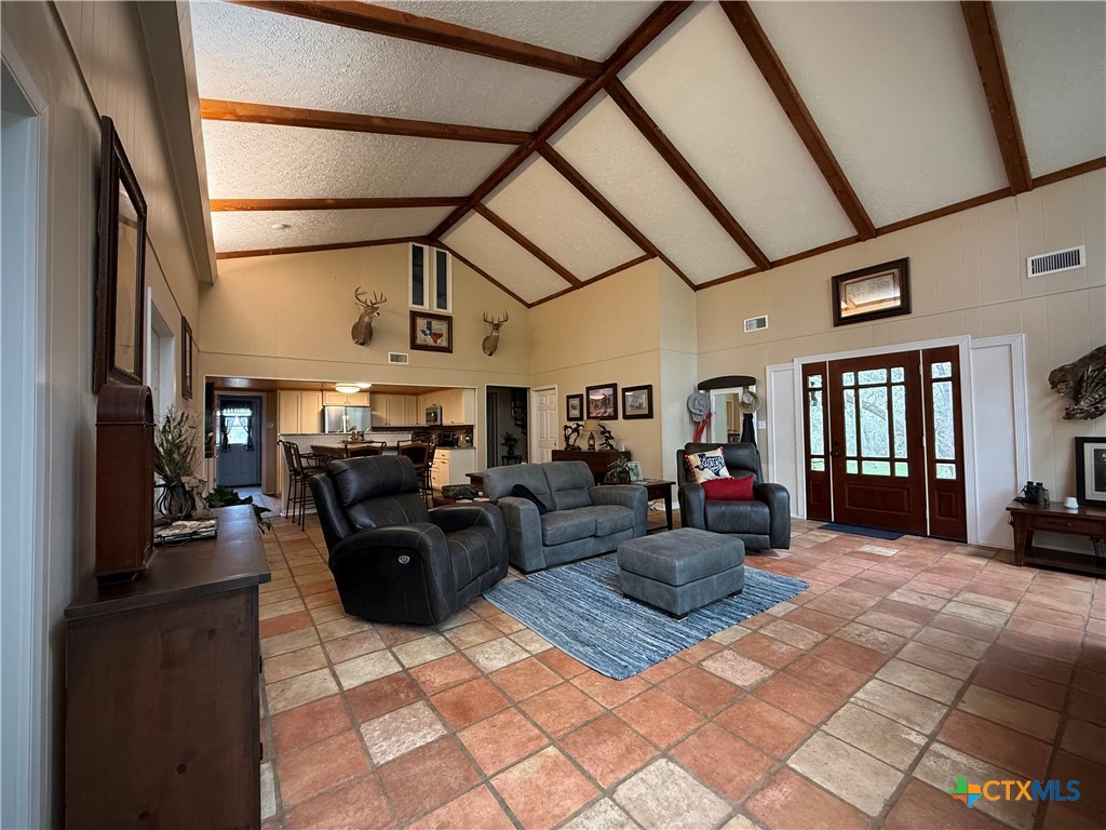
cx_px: 553
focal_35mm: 14
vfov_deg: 85.7
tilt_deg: +1.1
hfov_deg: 102.1
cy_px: 415
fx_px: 447
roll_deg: +0.8
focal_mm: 2.22
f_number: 2.2
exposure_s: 1/60
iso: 320
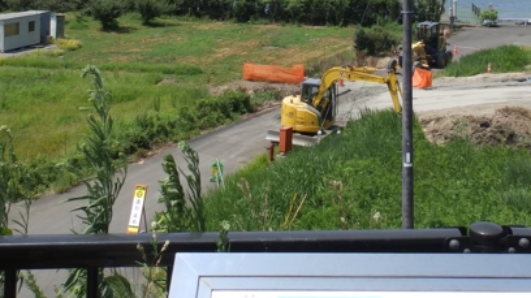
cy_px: -61
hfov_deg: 43.6
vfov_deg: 23.2
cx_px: 310
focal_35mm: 47
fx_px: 661
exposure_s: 1/500
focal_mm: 4
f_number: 4.5
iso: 80
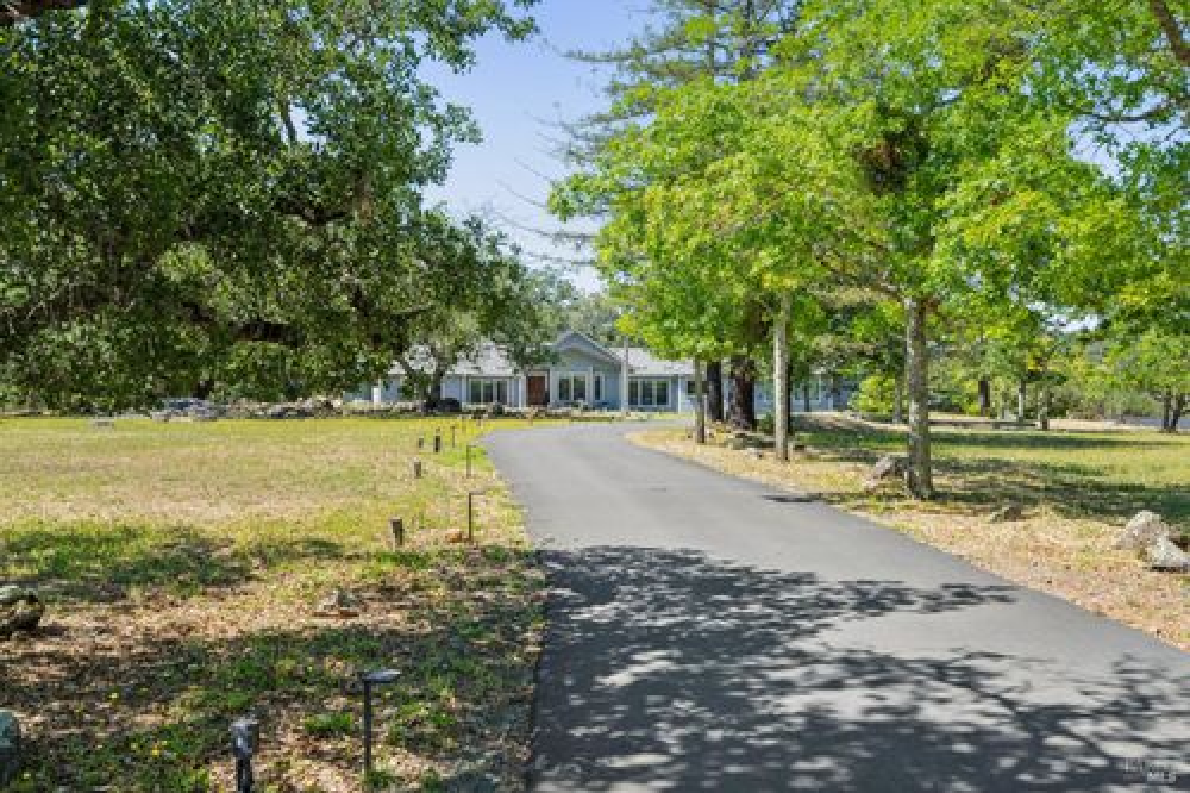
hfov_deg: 61.9
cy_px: 396
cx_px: 595
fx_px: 991
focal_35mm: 30
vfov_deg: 43.6
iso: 250
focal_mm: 30
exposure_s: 1/200
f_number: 9
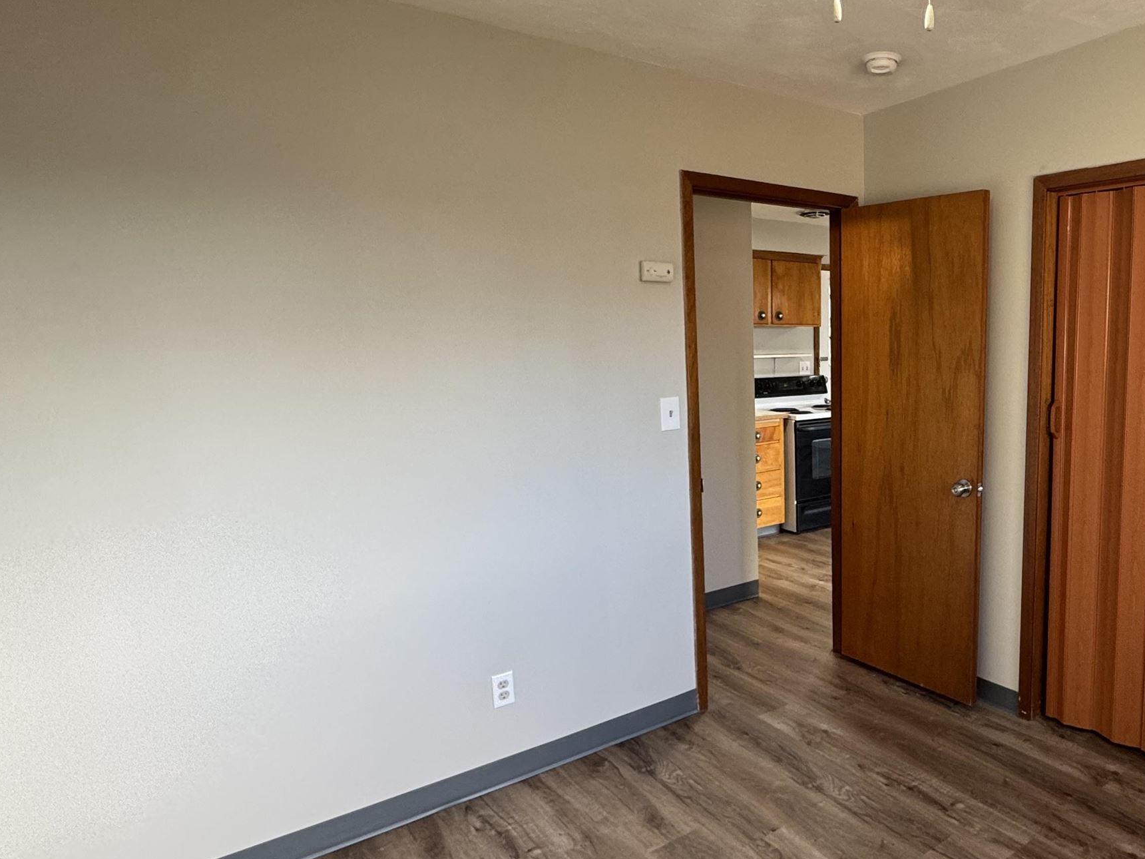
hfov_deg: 64.7
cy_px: 446
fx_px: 827
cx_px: 876
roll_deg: -0.5
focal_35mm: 25
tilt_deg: -8.8
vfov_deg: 54.9
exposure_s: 1/60
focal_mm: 2.22
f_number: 2.2
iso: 160
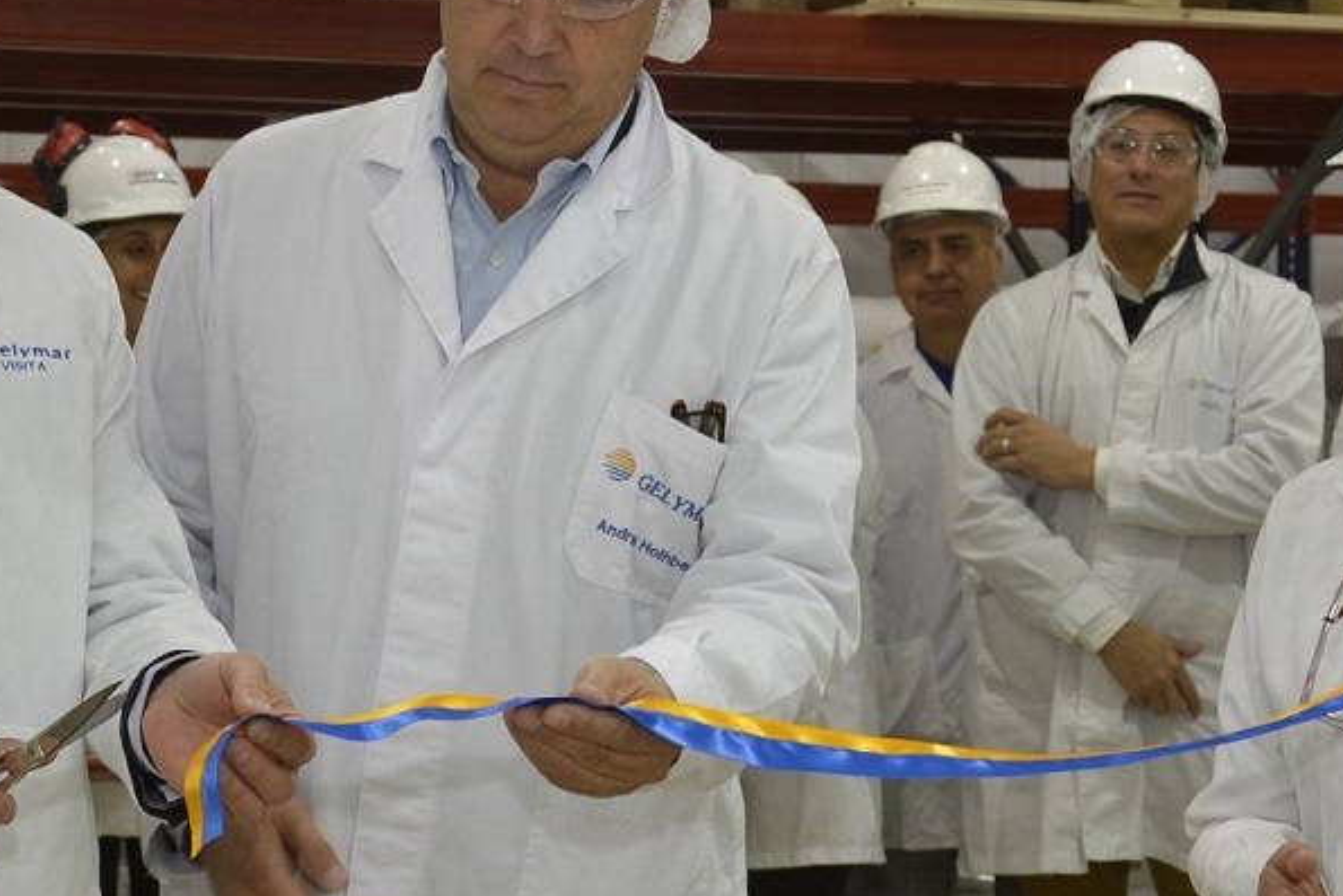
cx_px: 352
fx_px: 3172
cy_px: 423
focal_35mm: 85
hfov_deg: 23.7
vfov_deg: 16.1
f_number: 4
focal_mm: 20
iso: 320
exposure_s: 1/60
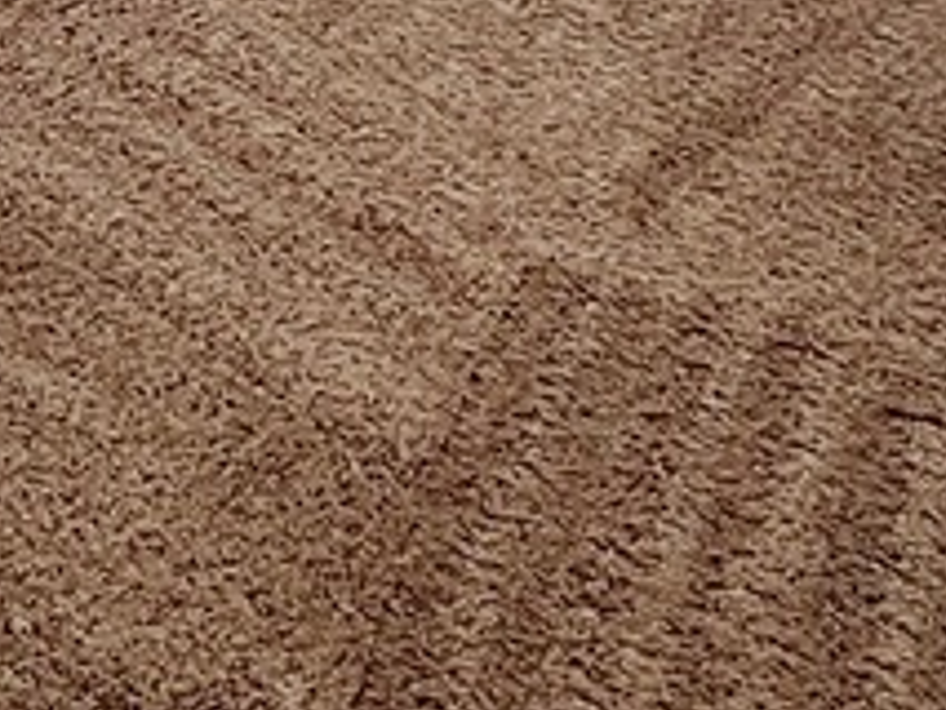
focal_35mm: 88
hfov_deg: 21.7
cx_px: 71
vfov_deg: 15.0
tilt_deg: -28.4
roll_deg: -1.9
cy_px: -479
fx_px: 2406
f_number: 1.8
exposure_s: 1/60
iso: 160
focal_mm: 1.57
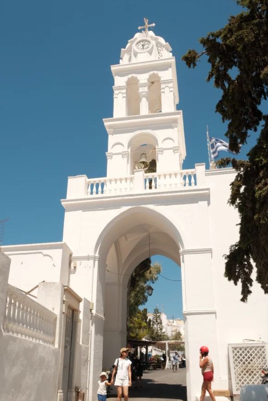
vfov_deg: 58.4
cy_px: 231
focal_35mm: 32
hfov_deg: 41.1
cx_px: 136
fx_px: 357
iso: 200
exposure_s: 1/125
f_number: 14
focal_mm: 18
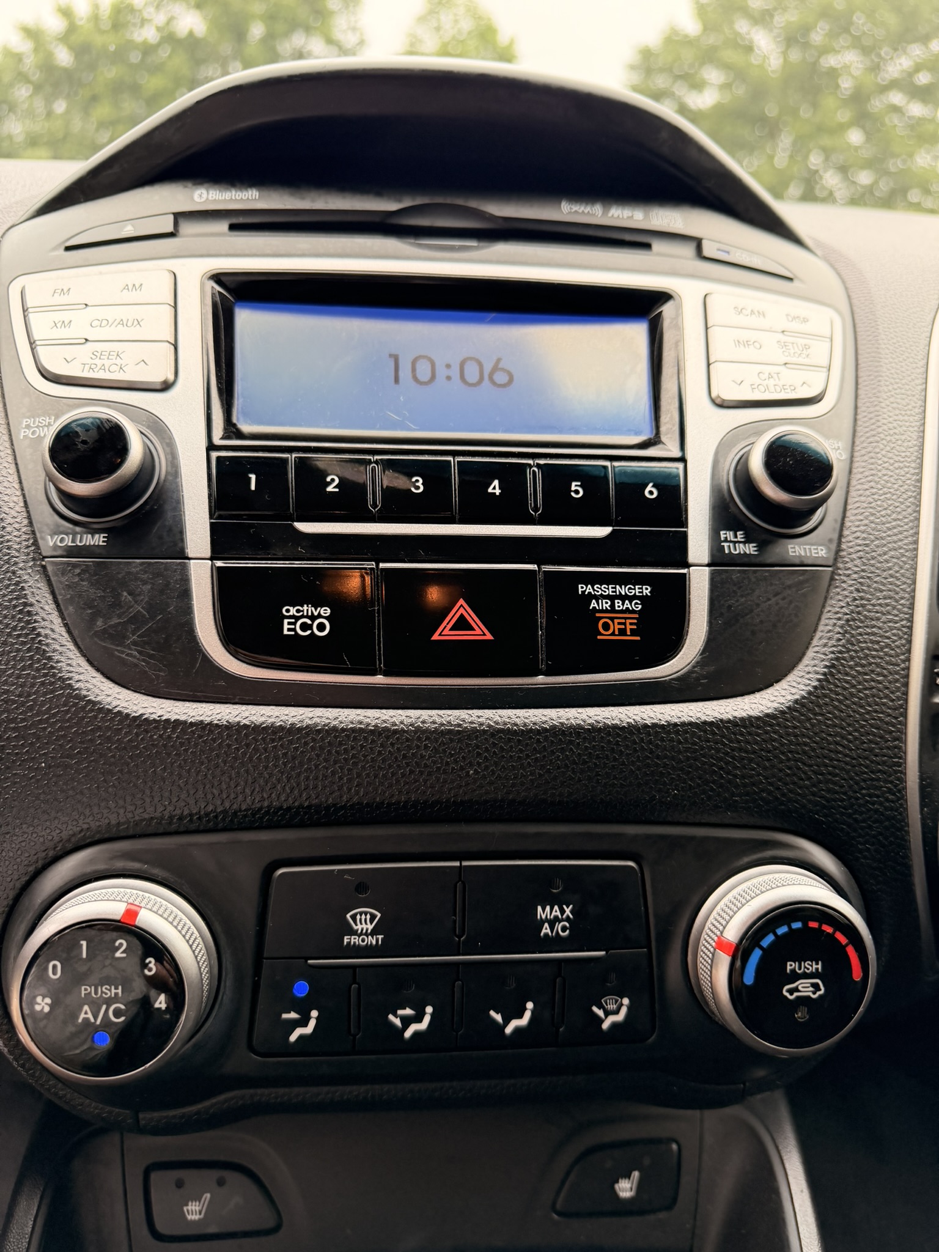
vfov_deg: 71.6
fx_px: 868
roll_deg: -2.1
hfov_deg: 56.8
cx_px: 470
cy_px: 626
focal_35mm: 24
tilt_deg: -18.7
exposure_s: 1/224
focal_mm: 6.76
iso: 200
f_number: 1.78
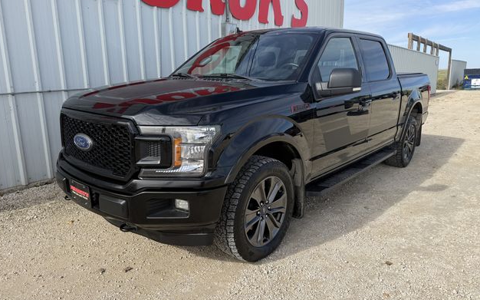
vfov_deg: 47.6
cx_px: 236
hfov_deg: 70.4
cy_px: 147
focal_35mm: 26
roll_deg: +0.9
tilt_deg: -10.9
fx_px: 340
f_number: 1.78
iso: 80
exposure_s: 1/3021
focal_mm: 6.76
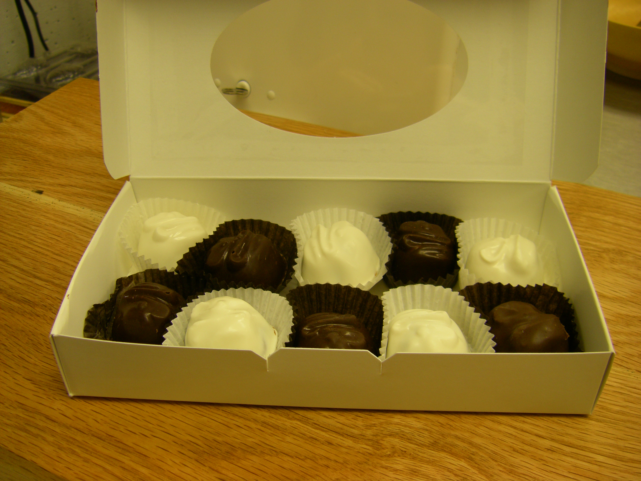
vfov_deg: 37.7
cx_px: 320
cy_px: 240
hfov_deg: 49.0
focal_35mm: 38
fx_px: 704
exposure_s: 1/50
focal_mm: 6.3
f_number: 3.5
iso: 100
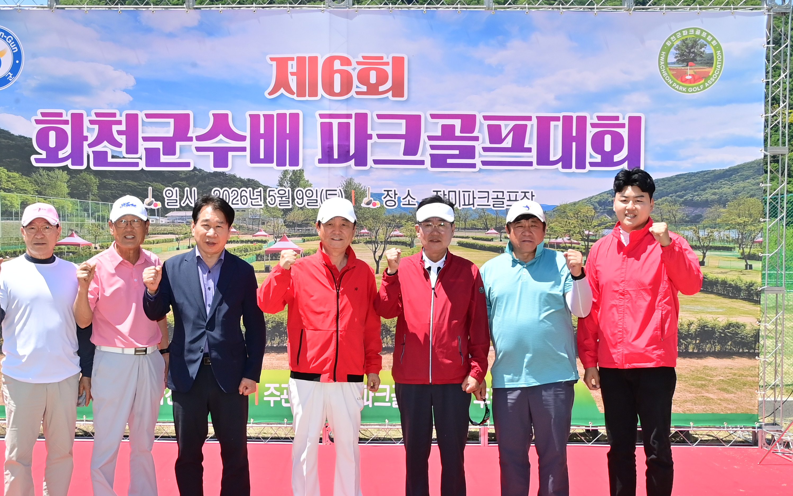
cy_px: 280
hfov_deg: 38.8
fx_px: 1124
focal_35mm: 52
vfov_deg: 24.9
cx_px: 339
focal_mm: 28
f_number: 14
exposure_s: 1/250
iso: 400
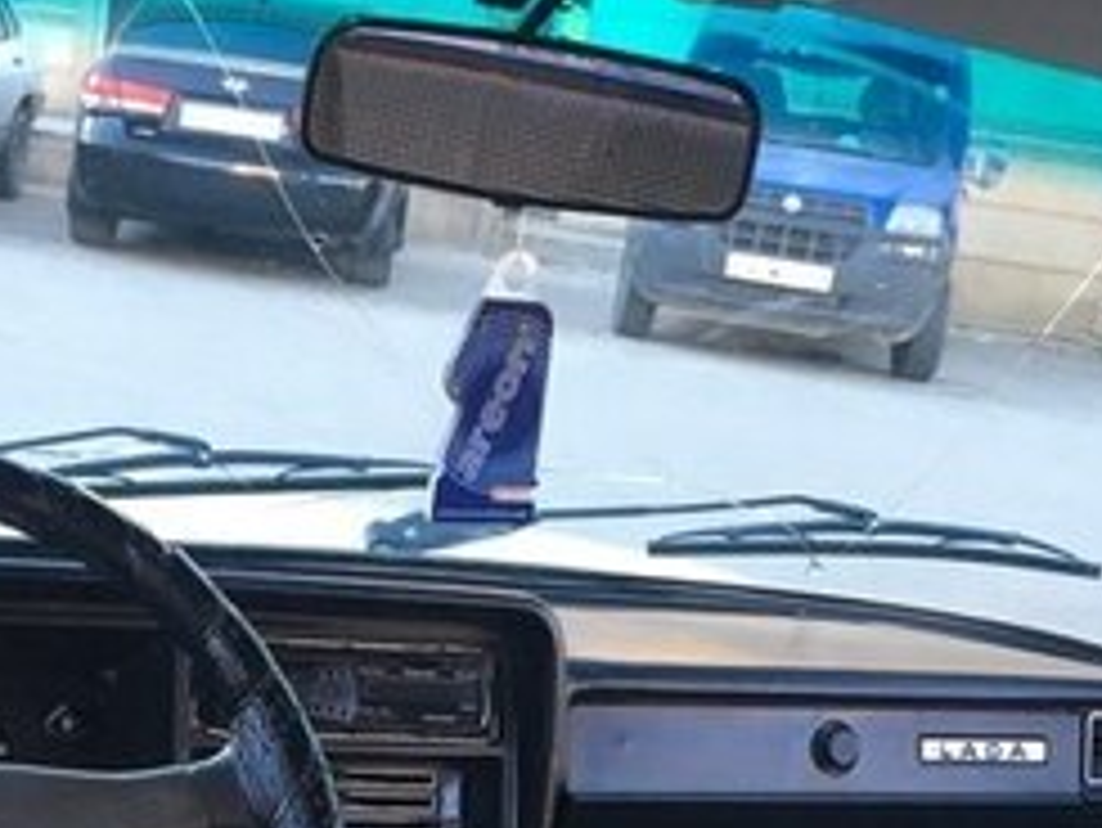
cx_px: 382
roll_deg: -8.5
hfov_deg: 24.9
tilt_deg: -19.5
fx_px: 2484
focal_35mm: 78
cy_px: 992
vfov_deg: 18.0
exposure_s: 1/33
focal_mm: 4.15
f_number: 2.2
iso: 32
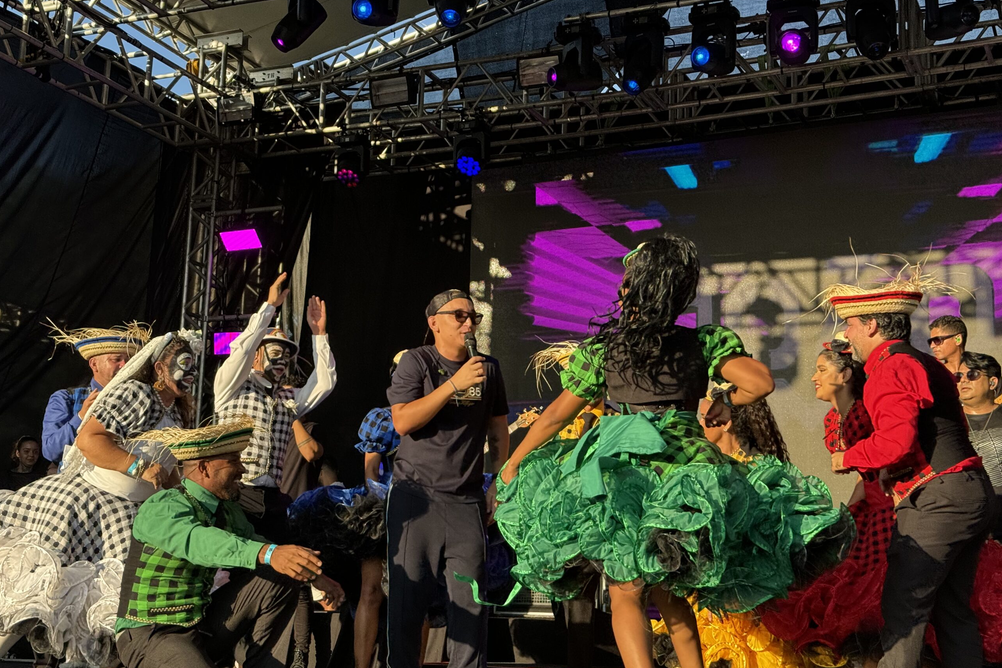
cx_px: 501
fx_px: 1392
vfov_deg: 27.0
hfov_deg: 39.6
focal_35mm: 50
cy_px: 346
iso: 64
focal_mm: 6.76
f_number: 1.78
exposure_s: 1/938
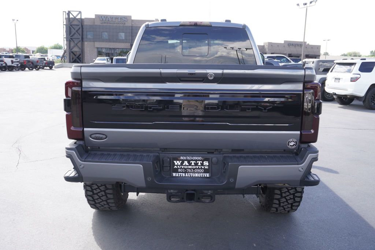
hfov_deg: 57.2
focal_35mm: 33
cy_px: 125
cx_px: 188
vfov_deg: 40.0
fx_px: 344
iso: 100
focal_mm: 22
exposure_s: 1/100
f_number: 5
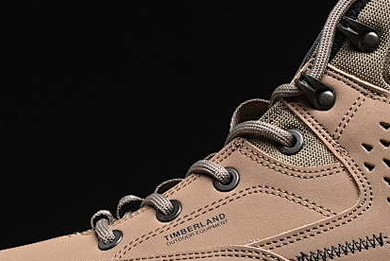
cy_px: 183
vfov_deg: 7.0
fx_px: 2125
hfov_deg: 10.5
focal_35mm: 196
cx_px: 271
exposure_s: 1/50
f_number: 6.3
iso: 160
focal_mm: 50
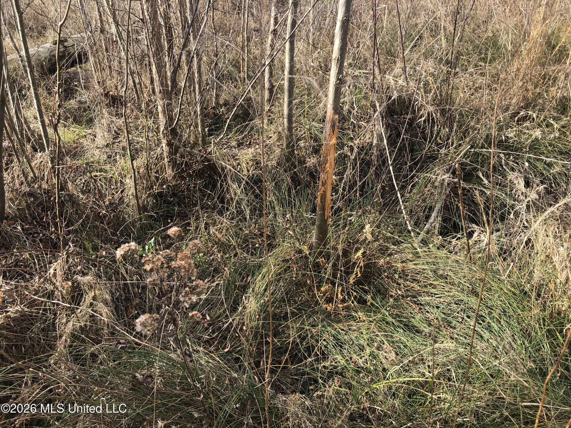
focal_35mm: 28
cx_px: 286
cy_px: 214
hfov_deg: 63.4
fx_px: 462
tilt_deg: -23.7
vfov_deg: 49.7
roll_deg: +5.3
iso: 20
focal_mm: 3.99
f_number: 1.8
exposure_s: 1/410
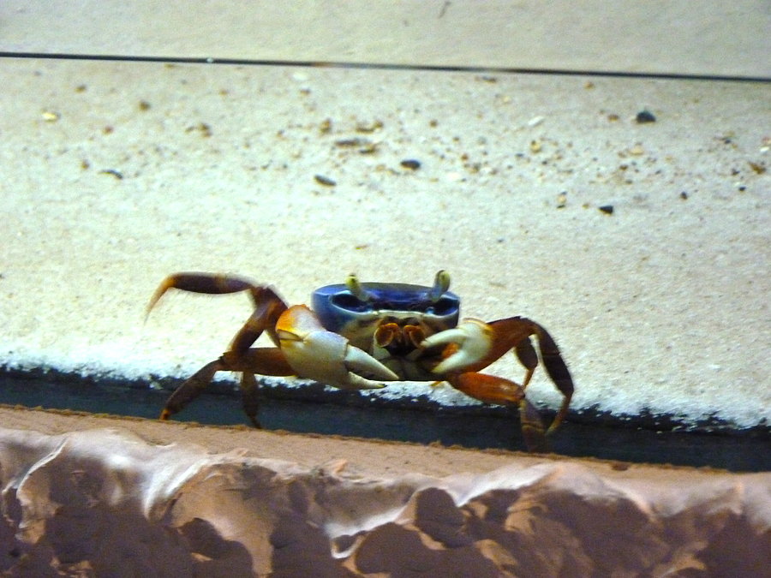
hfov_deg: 18.7
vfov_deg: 14.1
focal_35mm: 105
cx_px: 386
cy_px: 289
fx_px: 2339
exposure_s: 1/10
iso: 800
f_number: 3.6
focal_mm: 18.7
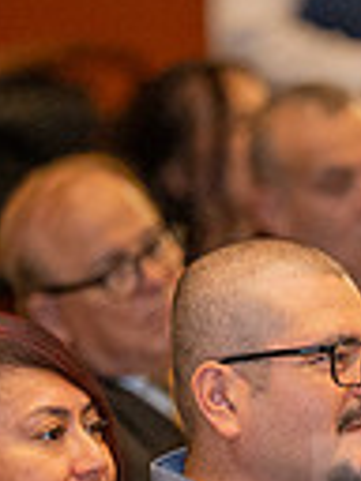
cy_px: 524
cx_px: 639
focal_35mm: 870
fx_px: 12097
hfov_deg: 1.7
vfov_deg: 2.3
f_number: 3.2
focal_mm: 200
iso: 1250
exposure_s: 1/160
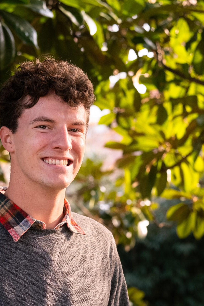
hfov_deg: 9.8
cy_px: 214
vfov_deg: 14.6
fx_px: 1190
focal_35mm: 140
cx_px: 57
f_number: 4
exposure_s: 1/320
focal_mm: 56
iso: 800
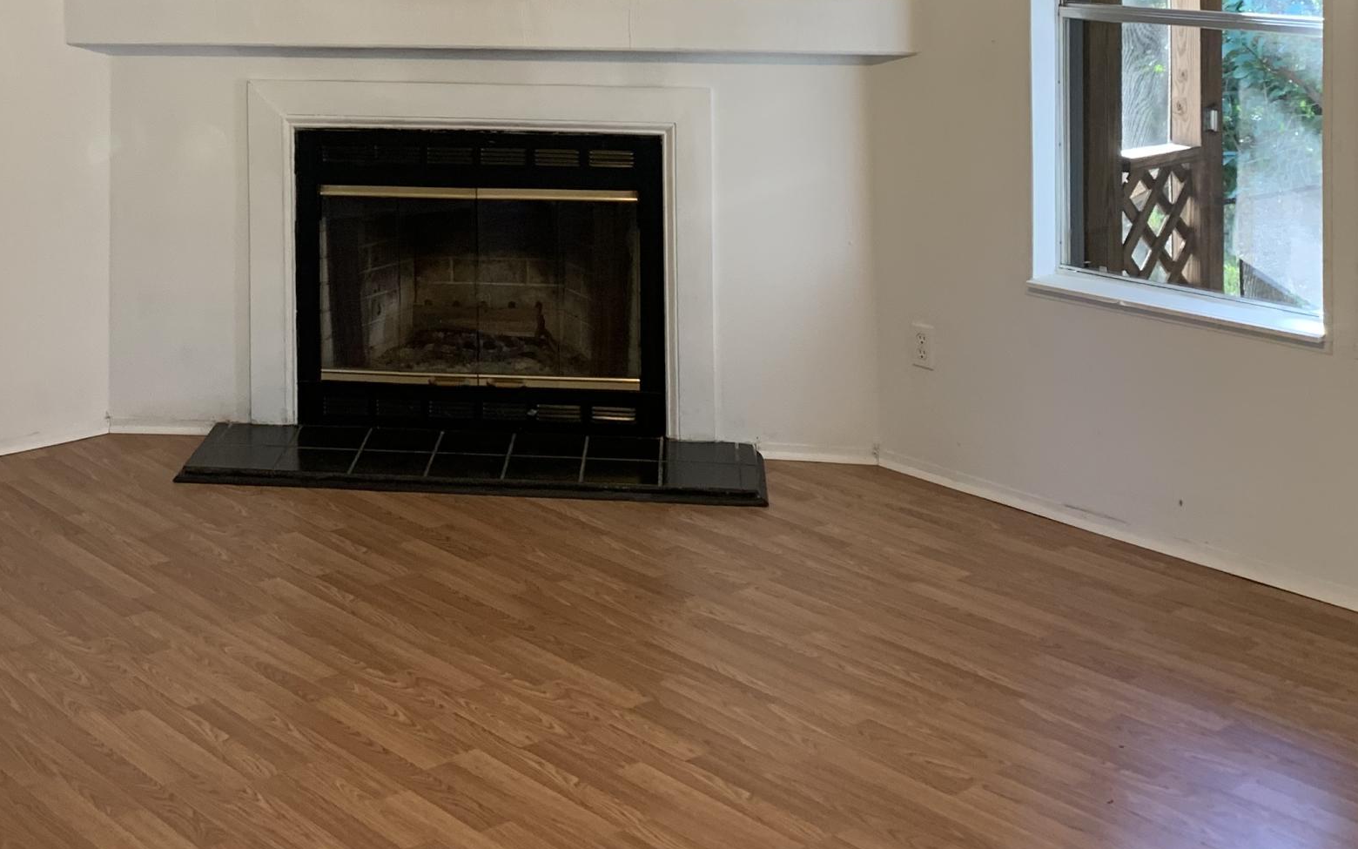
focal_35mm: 53
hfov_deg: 37.3
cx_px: 354
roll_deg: +0.6
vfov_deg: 23.0
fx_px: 1962
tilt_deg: +1.5
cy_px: -84
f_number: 1.8
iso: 100
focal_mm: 4.25
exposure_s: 1/60
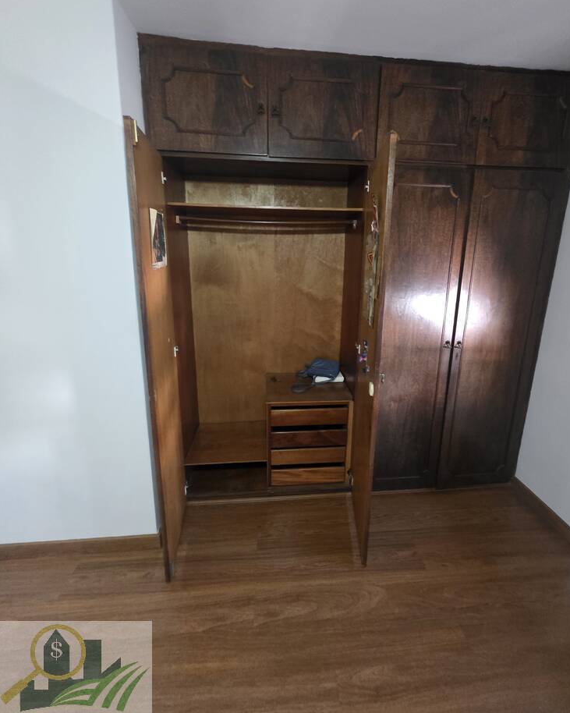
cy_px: 329
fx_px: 316
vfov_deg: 96.6
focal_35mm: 15
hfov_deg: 83.9
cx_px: 303
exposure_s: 1/60
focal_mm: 2.2
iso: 1250
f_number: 1.9
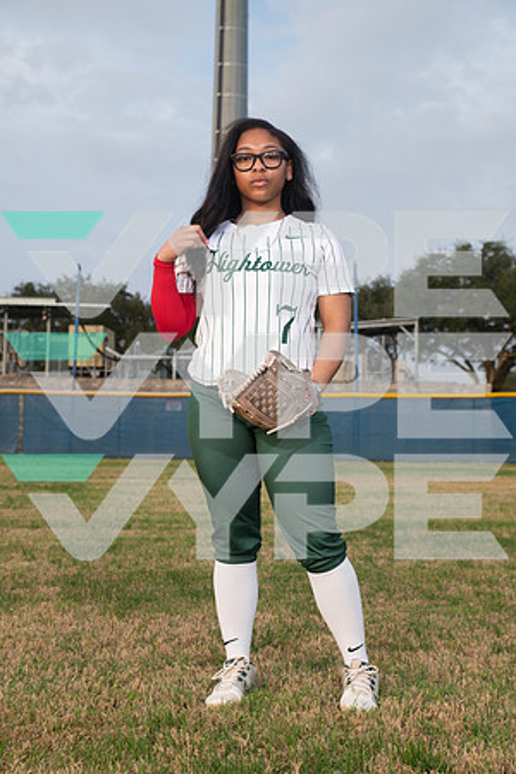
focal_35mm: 48
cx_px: 258
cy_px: 387
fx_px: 1032
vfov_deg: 41.1
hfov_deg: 28.1
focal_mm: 48
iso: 200
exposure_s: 1/320
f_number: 6.3
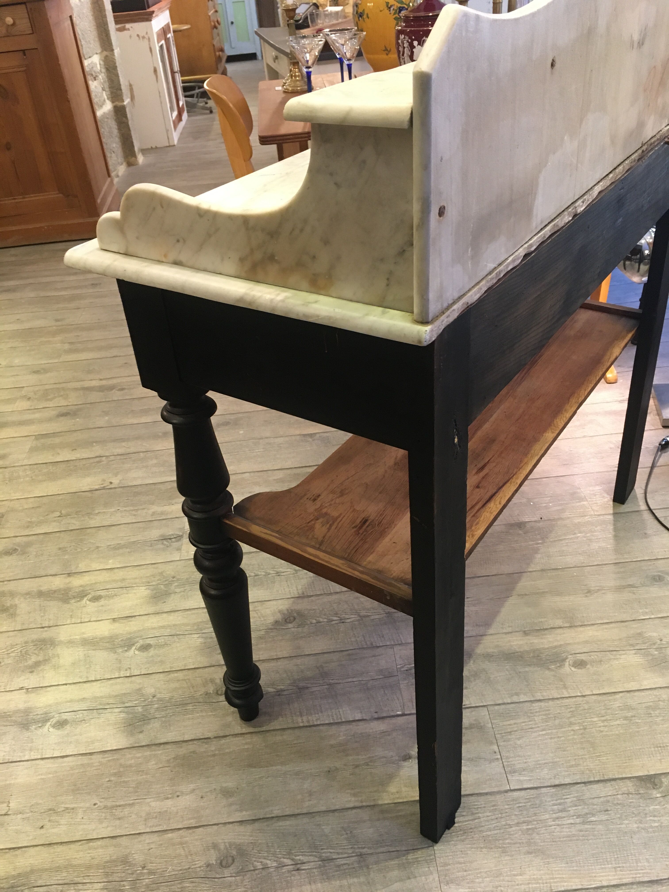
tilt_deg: -33.5
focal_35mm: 29
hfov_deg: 48.2
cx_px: 334
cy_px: 446
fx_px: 747
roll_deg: +5.4
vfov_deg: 61.7
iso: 200
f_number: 2.2
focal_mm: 4.15
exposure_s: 1/33
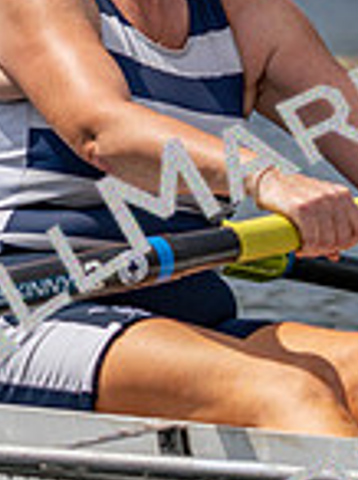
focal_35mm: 765
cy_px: 113
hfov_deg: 1.9
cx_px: -394
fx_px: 10580
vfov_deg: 2.6
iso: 160
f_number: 5.6
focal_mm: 200
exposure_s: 1/1600
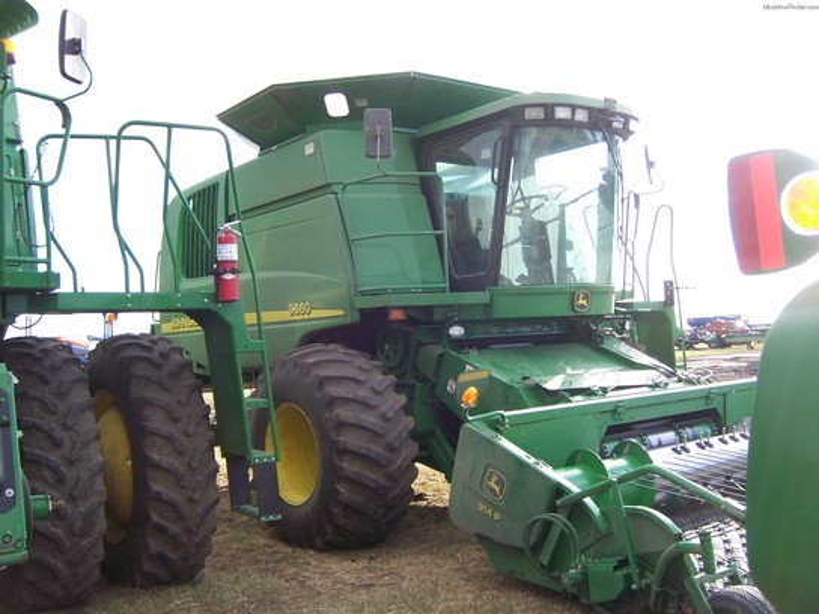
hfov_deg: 51.4
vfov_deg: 39.7
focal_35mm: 36
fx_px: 852
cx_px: 410
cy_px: 307
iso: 80
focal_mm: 6.2
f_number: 2.8
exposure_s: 1/250
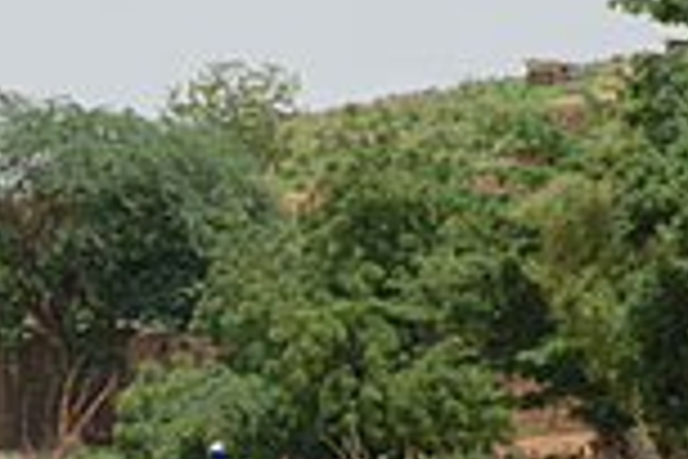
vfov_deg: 1.6
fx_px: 16912
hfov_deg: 2.3
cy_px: 405
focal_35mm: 885
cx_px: -76
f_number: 8
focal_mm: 200
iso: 100
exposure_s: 1/250
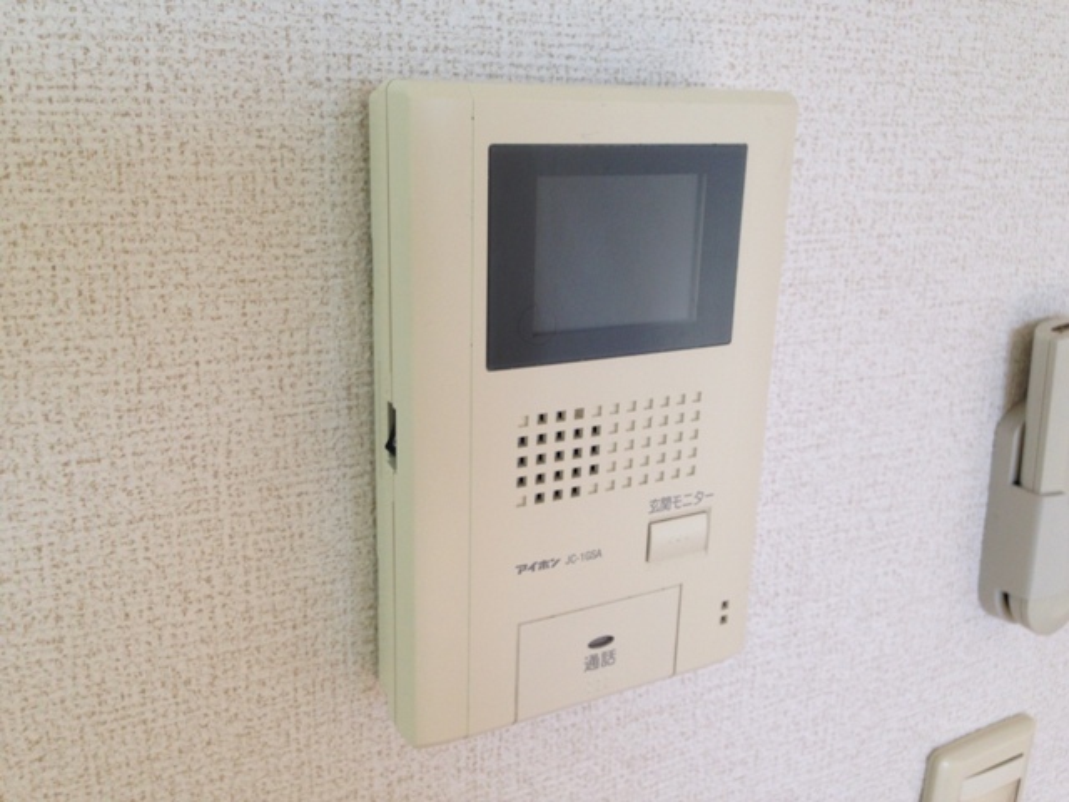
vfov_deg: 42.9
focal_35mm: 33
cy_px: 401
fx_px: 1019
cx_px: 534
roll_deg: +0.2
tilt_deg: -15.5
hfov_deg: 55.4
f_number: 2.4
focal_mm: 4.12
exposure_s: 1/20
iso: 80
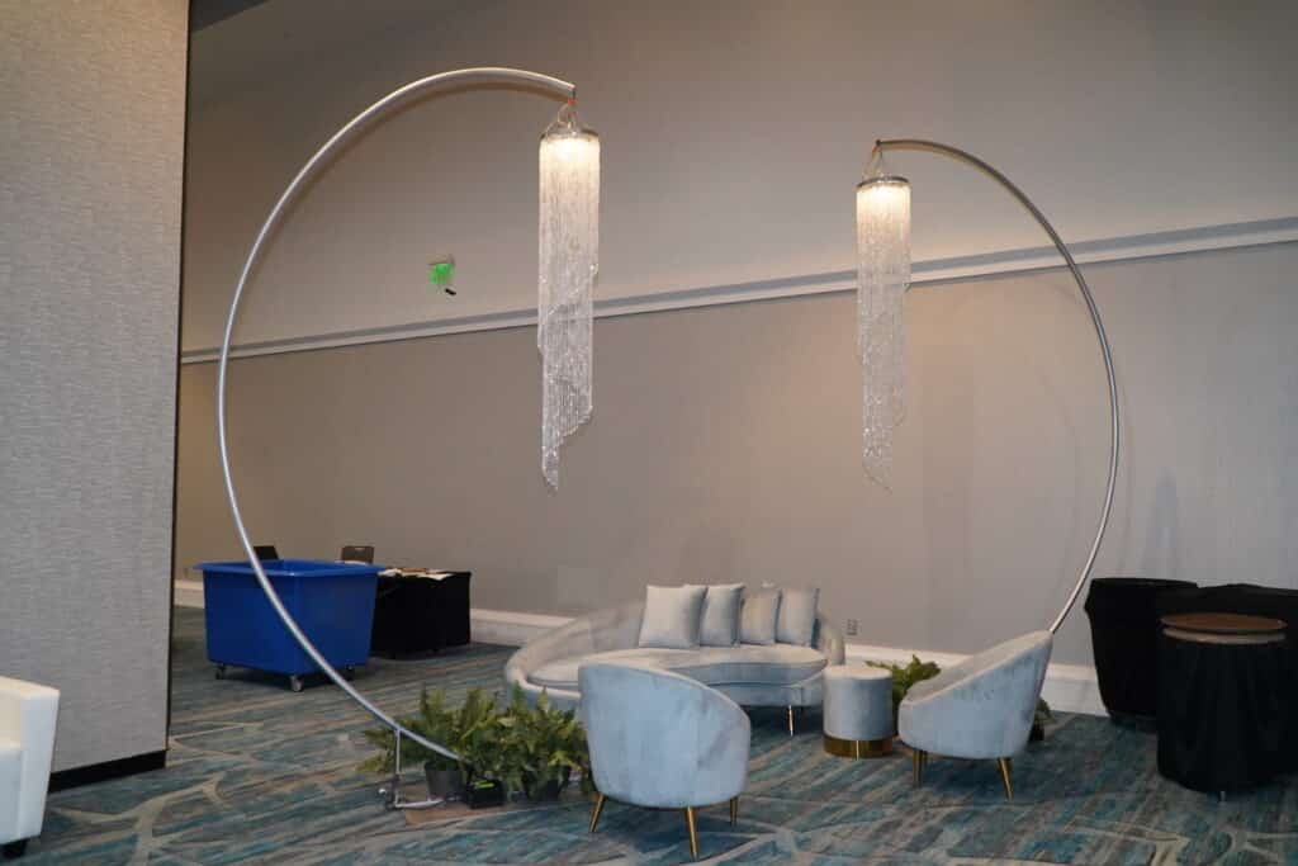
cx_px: 649
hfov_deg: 67.4
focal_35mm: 27
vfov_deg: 47.9
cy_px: 433
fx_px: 974
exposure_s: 1/160
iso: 2000
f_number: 4
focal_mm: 18
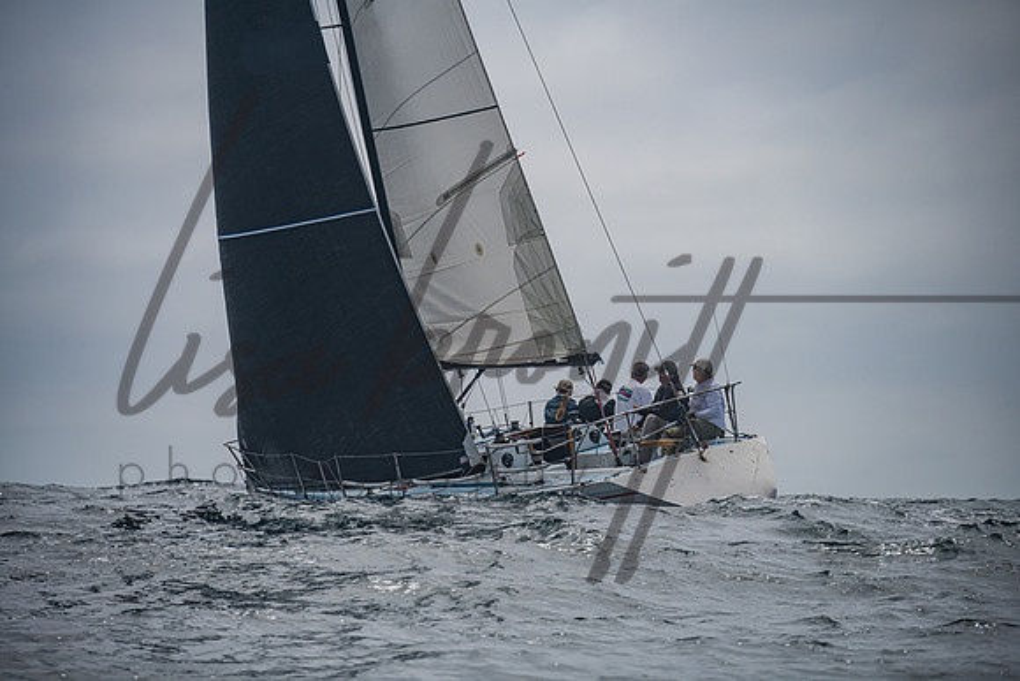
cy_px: 340
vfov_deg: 6.9
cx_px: 510
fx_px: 5668
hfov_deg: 10.3
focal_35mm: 200
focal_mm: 200
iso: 250
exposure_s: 1/2000
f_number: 6.3
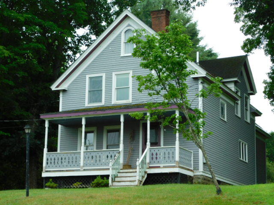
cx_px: 137
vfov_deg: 18.4
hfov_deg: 24.4
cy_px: 102
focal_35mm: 80
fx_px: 633
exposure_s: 1/200
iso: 125
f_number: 4.4
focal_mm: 14.2
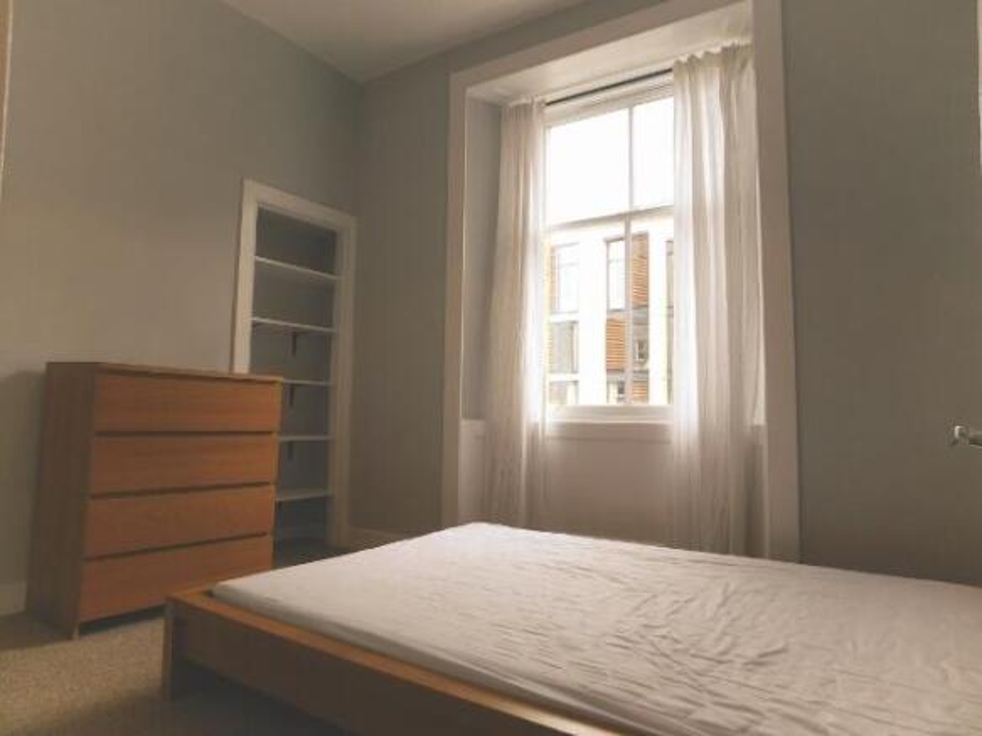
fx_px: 652
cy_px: 368
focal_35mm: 23
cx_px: 491
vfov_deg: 58.9
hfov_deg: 73.9
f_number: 3
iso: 125
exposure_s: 1/80
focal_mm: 4
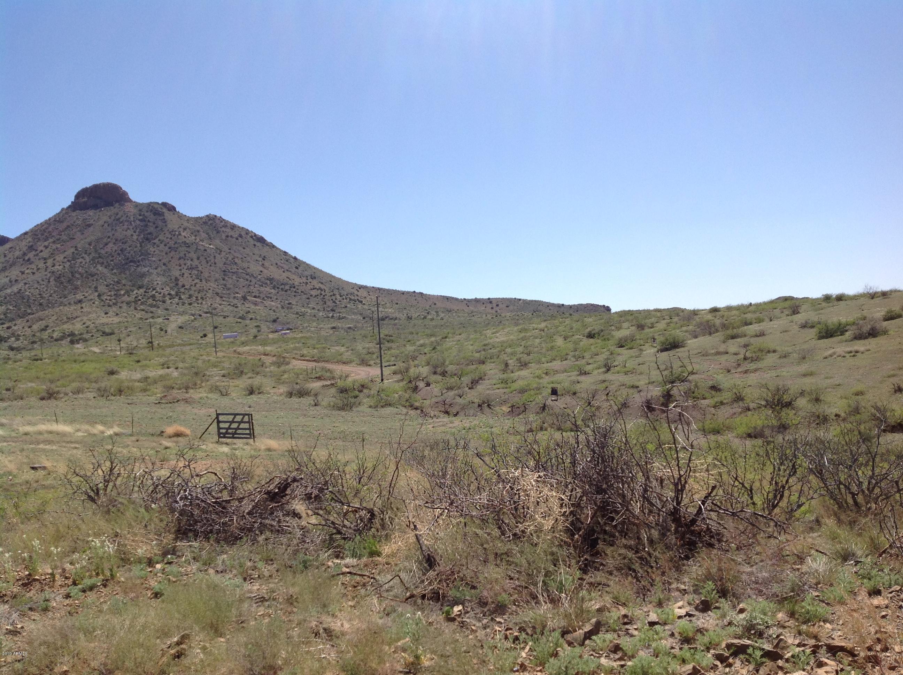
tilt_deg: -1.3
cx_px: 452
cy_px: 338
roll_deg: +1.3
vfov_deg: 40.6
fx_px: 912
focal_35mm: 35
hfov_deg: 52.7
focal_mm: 4.28
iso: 50
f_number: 2.4
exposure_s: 1/2016
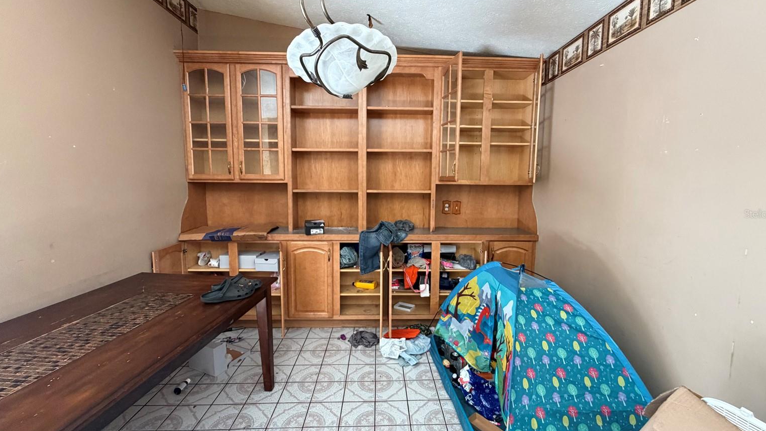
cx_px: 390
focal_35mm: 16
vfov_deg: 67.1
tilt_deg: -6.1
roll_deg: -0.6
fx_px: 325
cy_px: 213
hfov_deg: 99.4
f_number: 2.2
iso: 400
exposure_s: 1/60
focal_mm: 2.22
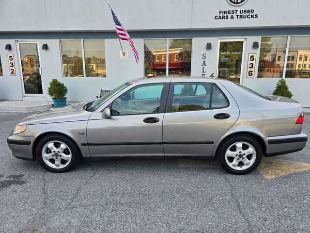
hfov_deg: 73.9
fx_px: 206
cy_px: 116
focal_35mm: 23
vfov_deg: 58.9
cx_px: 155
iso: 20
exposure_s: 1/180
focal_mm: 6.3
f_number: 1.7
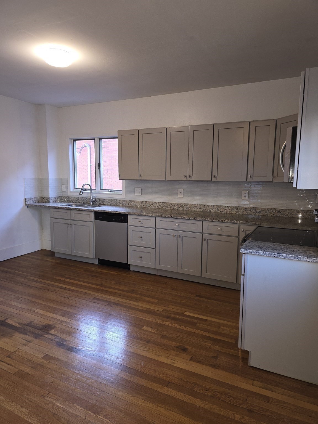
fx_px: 282
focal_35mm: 23
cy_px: 212
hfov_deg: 58.9
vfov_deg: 73.9
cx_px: 159
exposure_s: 1/60
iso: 125
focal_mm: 6.3
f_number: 1.7
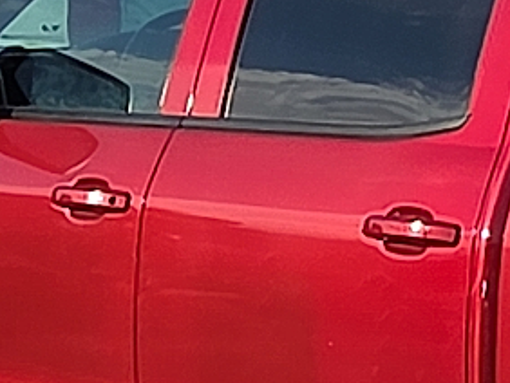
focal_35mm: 272
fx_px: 4011
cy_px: 334
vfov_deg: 5.5
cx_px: 946
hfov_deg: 7.1
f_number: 1.8
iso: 77
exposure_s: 1/10000
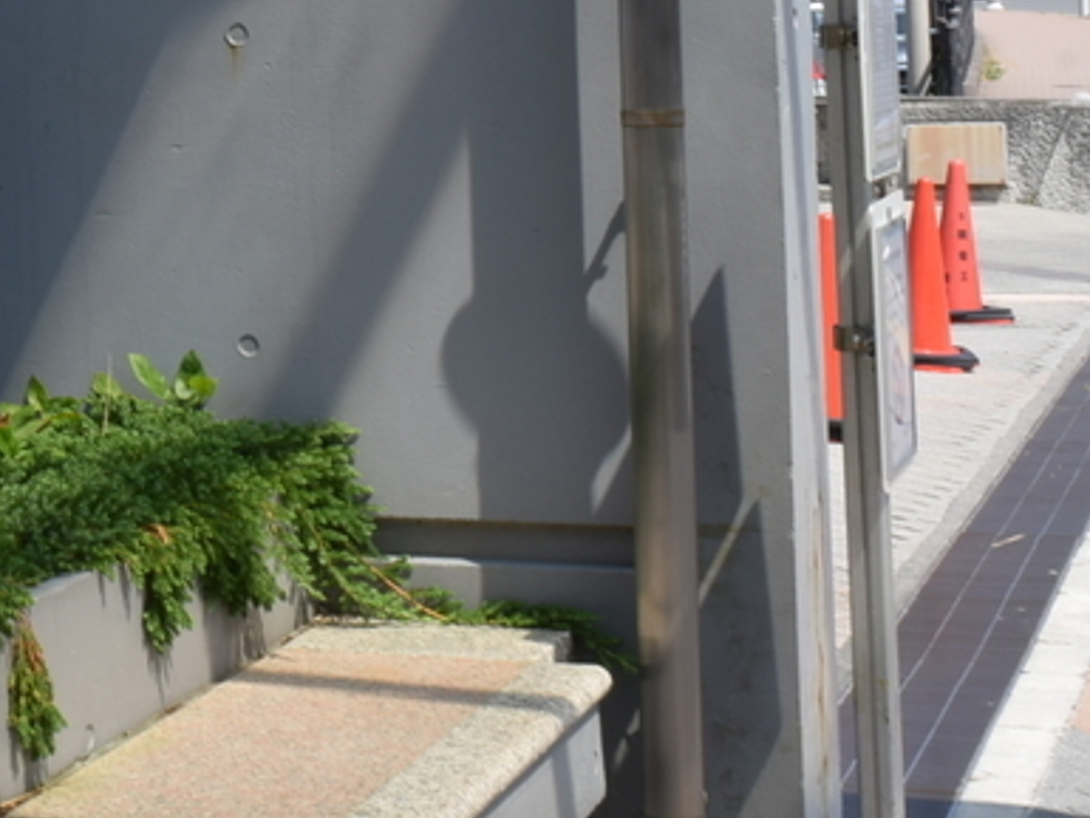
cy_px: -125
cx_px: -229
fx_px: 3402
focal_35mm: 108
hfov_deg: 17.3
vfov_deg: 13.4
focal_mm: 24
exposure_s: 1/30
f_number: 25
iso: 100
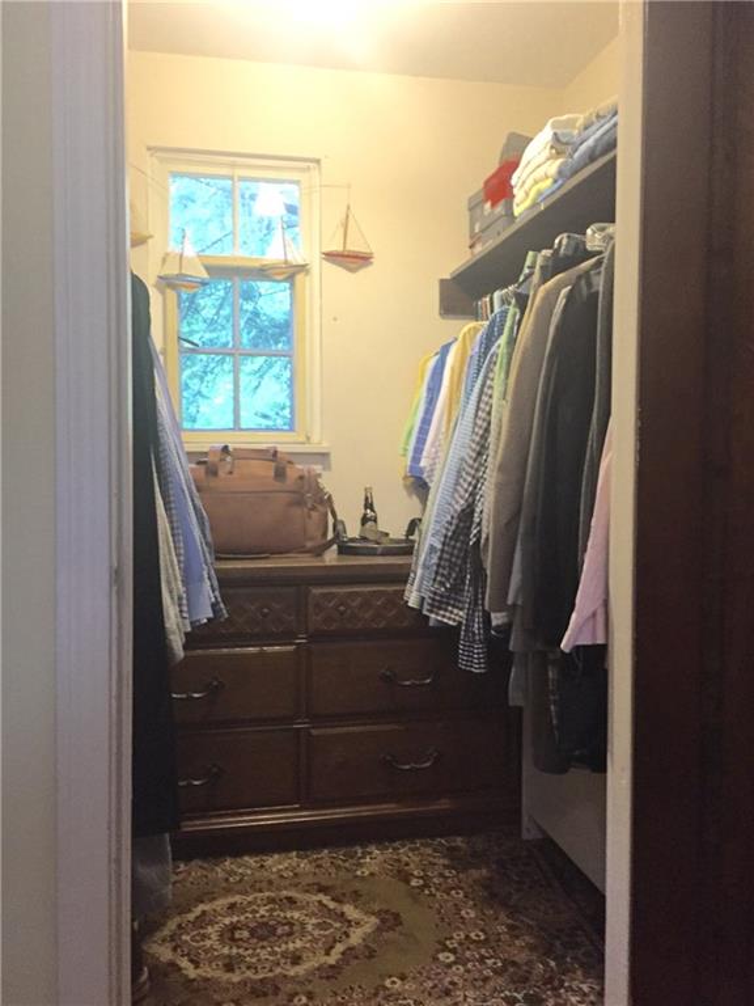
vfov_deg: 61.7
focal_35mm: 29
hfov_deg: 48.2
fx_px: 842
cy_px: 503
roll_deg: -1.2
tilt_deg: -1.3
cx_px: 377
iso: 125
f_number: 2.2
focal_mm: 4.15
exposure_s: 1/30
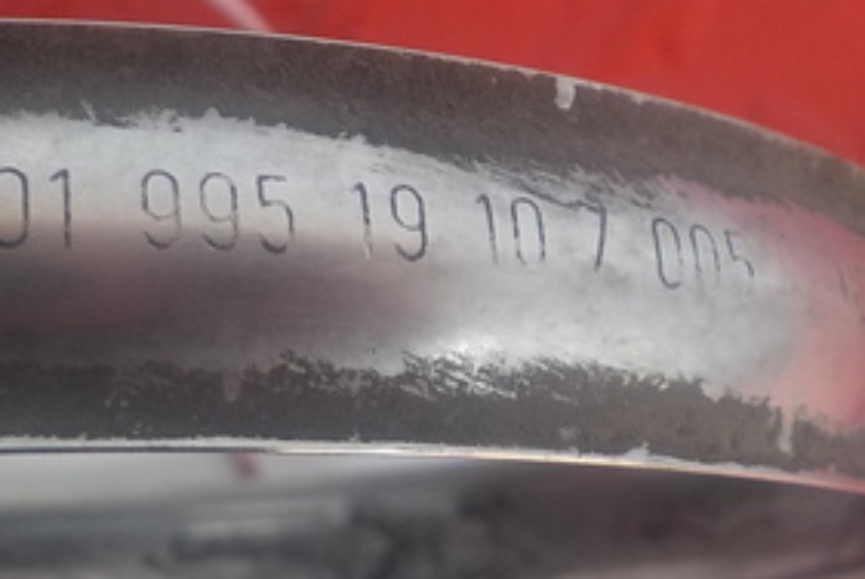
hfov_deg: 28.2
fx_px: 1708
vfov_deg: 19.2
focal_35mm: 71
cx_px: 262
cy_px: 253
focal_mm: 4.1
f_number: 3.3
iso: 125
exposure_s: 1/40
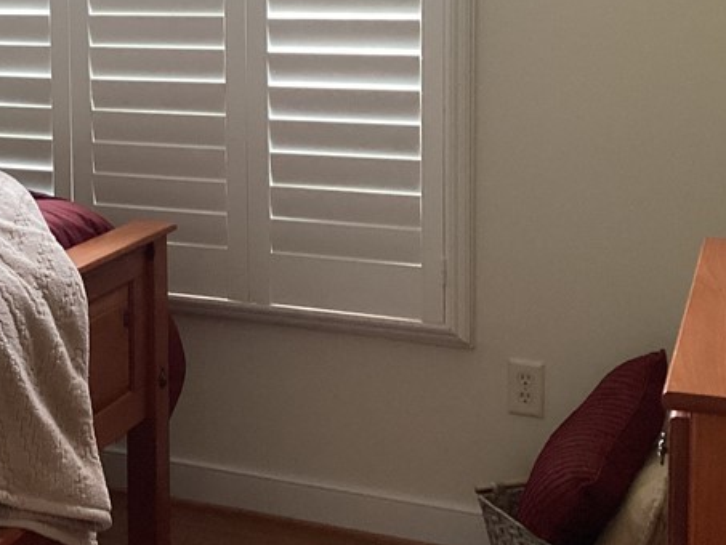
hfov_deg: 27.0
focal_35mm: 70
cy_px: 58
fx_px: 1468
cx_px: 103
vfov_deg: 20.6
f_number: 2.4
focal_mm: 3.3
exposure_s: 1/60
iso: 200
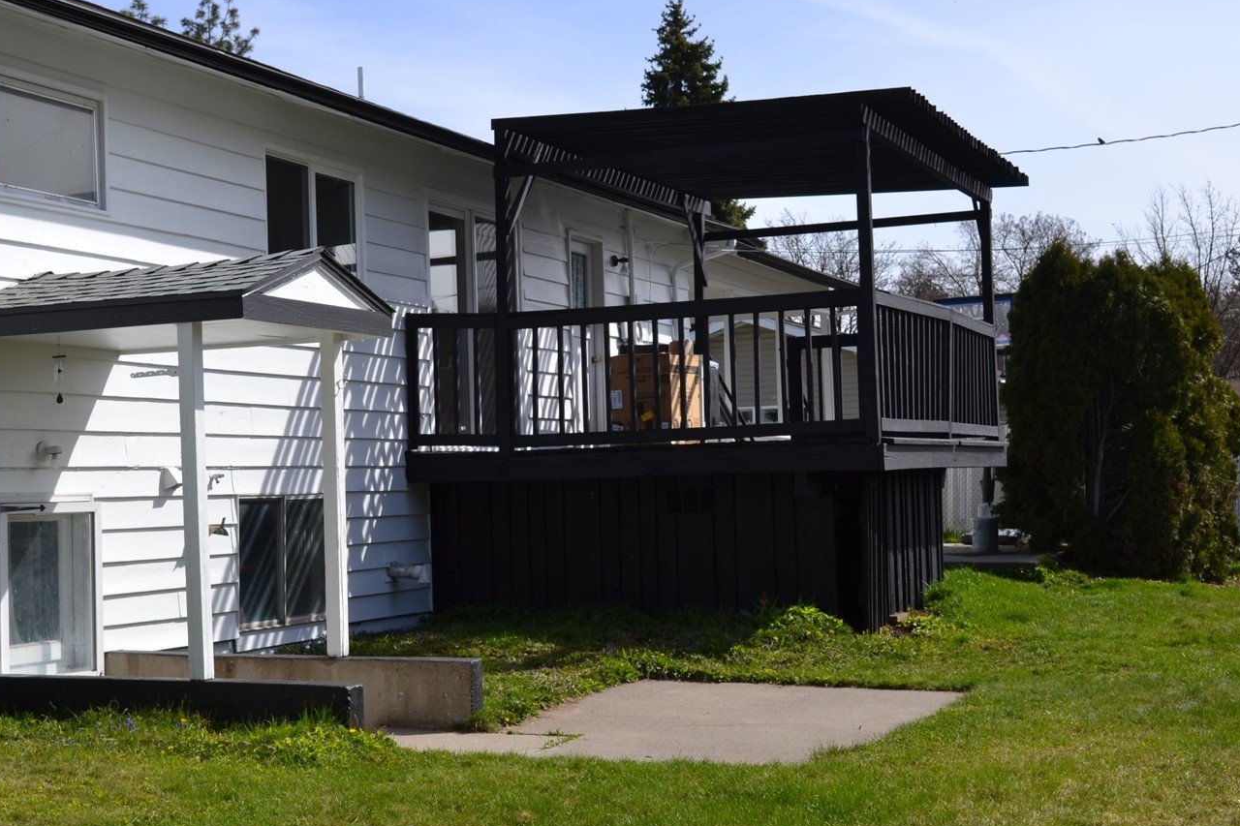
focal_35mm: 58
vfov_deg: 23.5
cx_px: 456
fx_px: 1986
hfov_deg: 34.5
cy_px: 427
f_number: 8
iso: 100
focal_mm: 29
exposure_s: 1/250
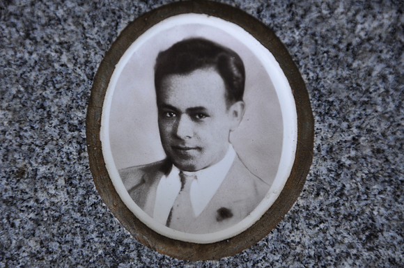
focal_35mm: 158
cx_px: 202
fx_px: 1765
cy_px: 134
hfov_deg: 13.1
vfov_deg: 8.7
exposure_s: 1/80
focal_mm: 105
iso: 400
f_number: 5.6
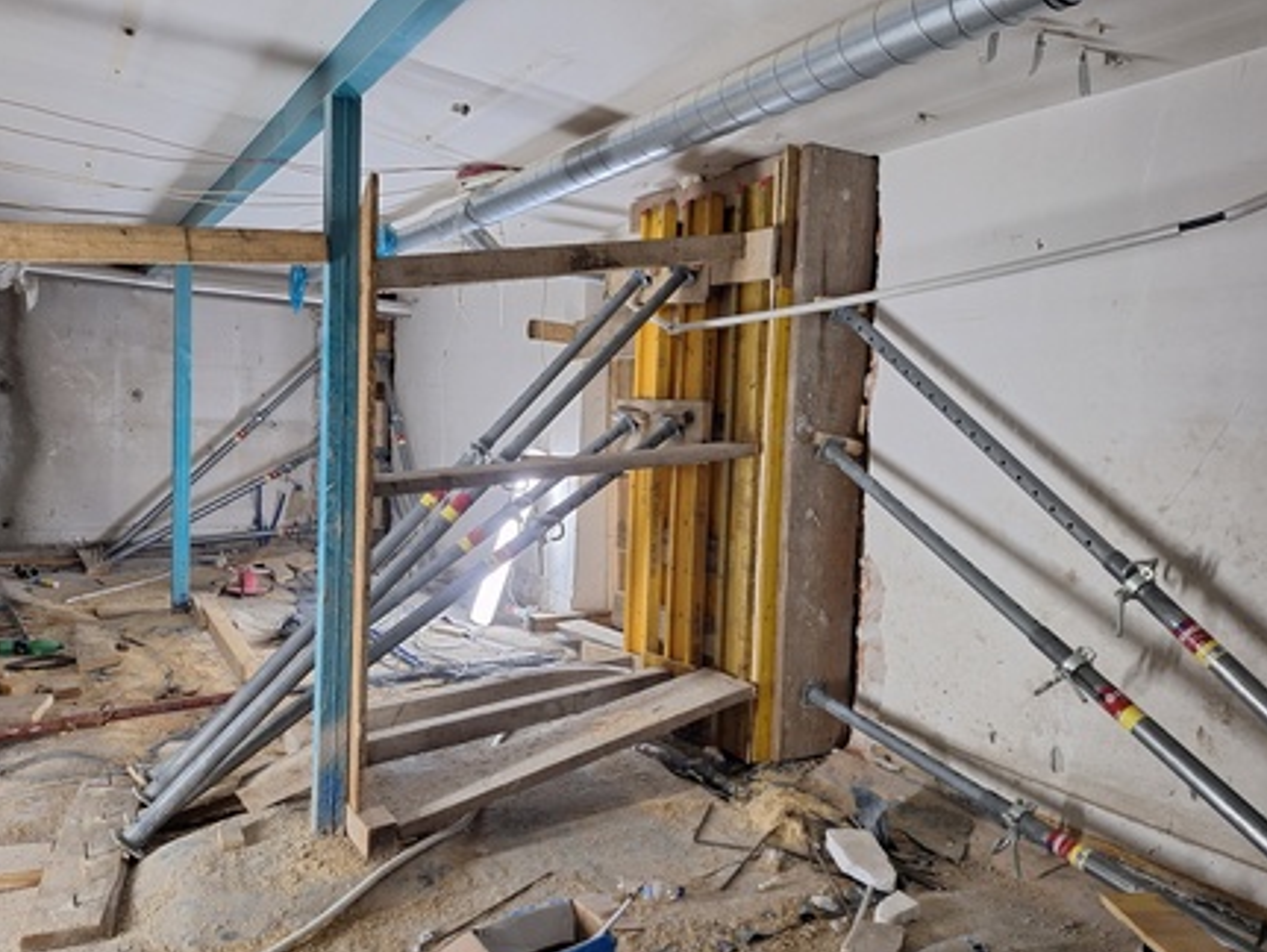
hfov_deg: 71.5
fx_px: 879
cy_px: 491
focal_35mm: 24
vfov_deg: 56.9
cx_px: 644
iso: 250
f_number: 1.8
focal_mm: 5.54
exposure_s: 1/25
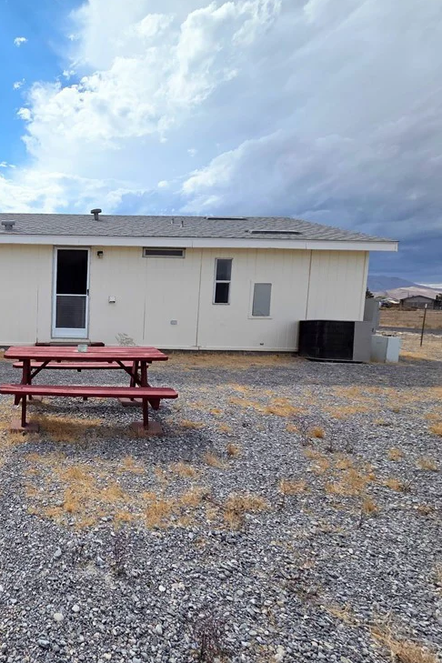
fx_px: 350
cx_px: 35
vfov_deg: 86.9
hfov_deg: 55.0
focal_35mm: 19
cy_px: 332
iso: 50
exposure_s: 1/6014
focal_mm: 2.2
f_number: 2.2
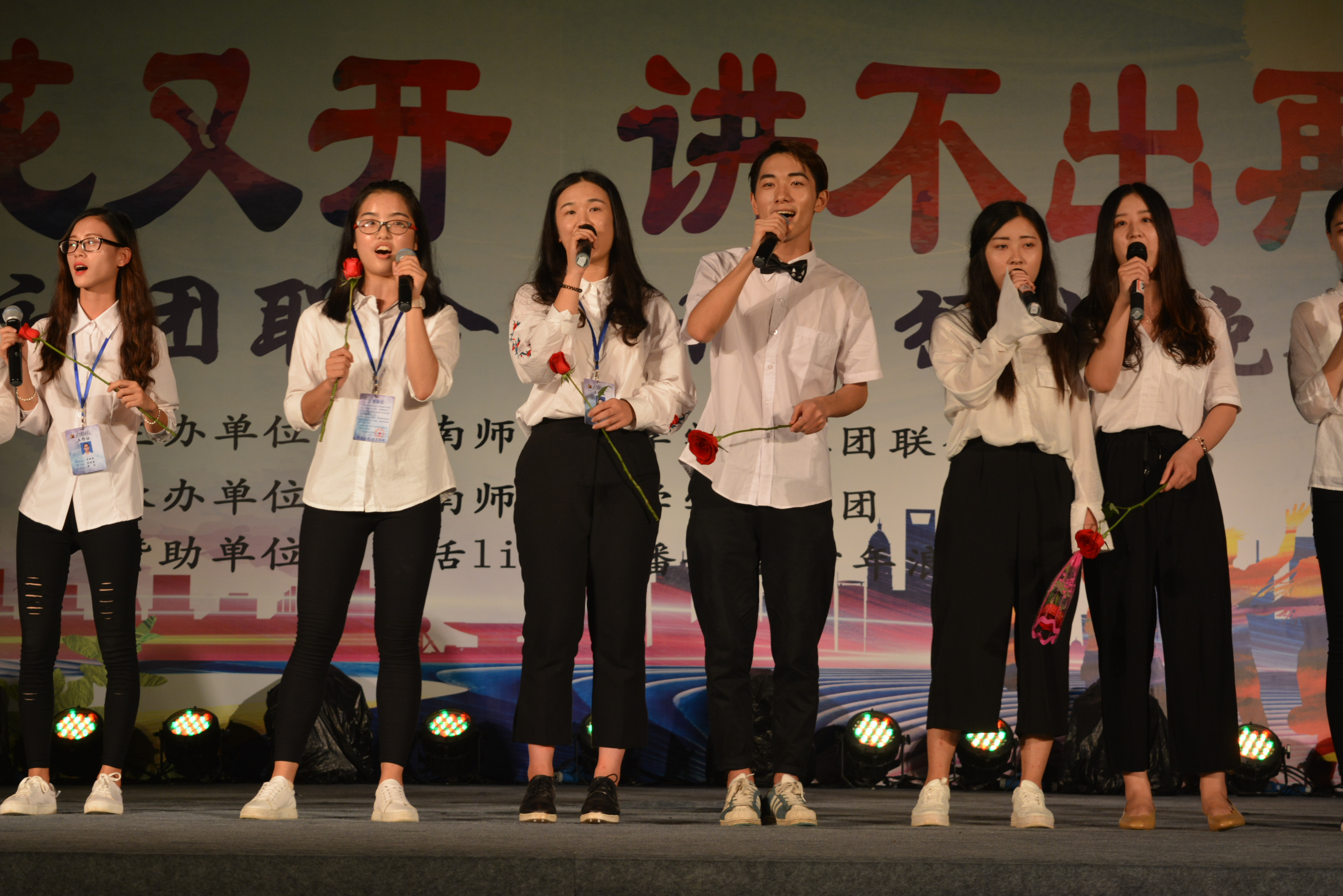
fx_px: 3078
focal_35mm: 82
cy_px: 448
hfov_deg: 24.6
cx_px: 672
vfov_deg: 16.6
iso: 400
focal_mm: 55
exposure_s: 1/100
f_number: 5.6
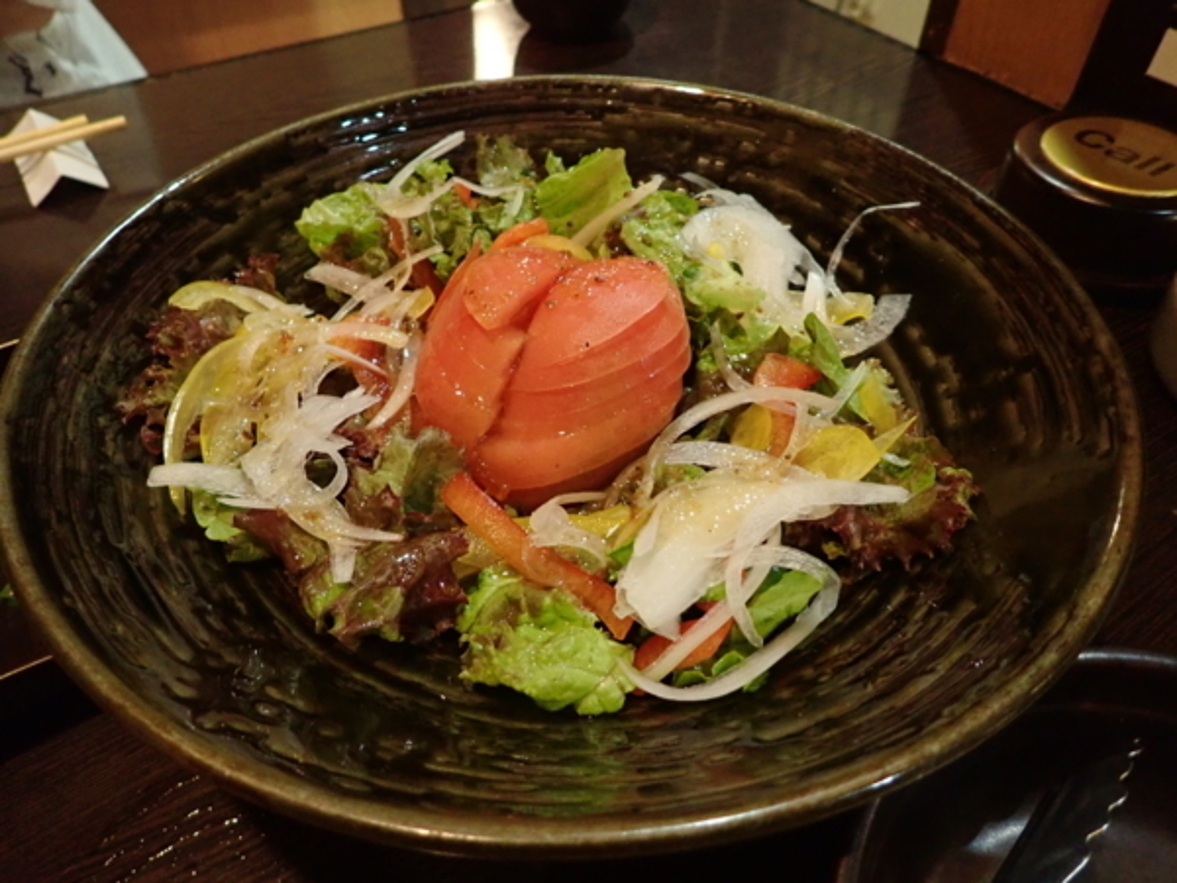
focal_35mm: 25
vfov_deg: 54.9
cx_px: 588
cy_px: 442
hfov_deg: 69.4
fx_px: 850
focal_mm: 4.5
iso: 800
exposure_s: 1/25
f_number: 2
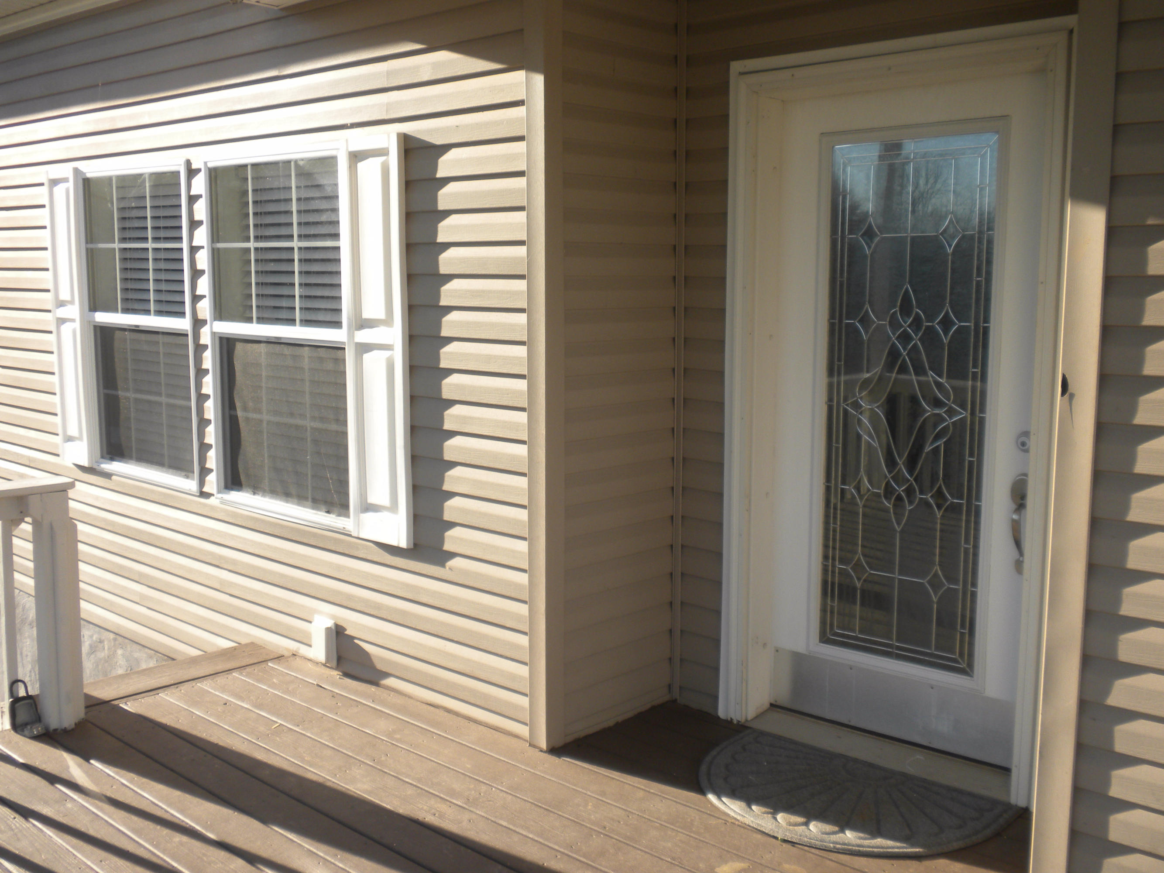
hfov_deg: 50.1
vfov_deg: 38.7
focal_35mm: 37
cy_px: 436
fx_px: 1244
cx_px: 582
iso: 64
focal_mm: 6.6
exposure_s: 1/246
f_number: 3.5
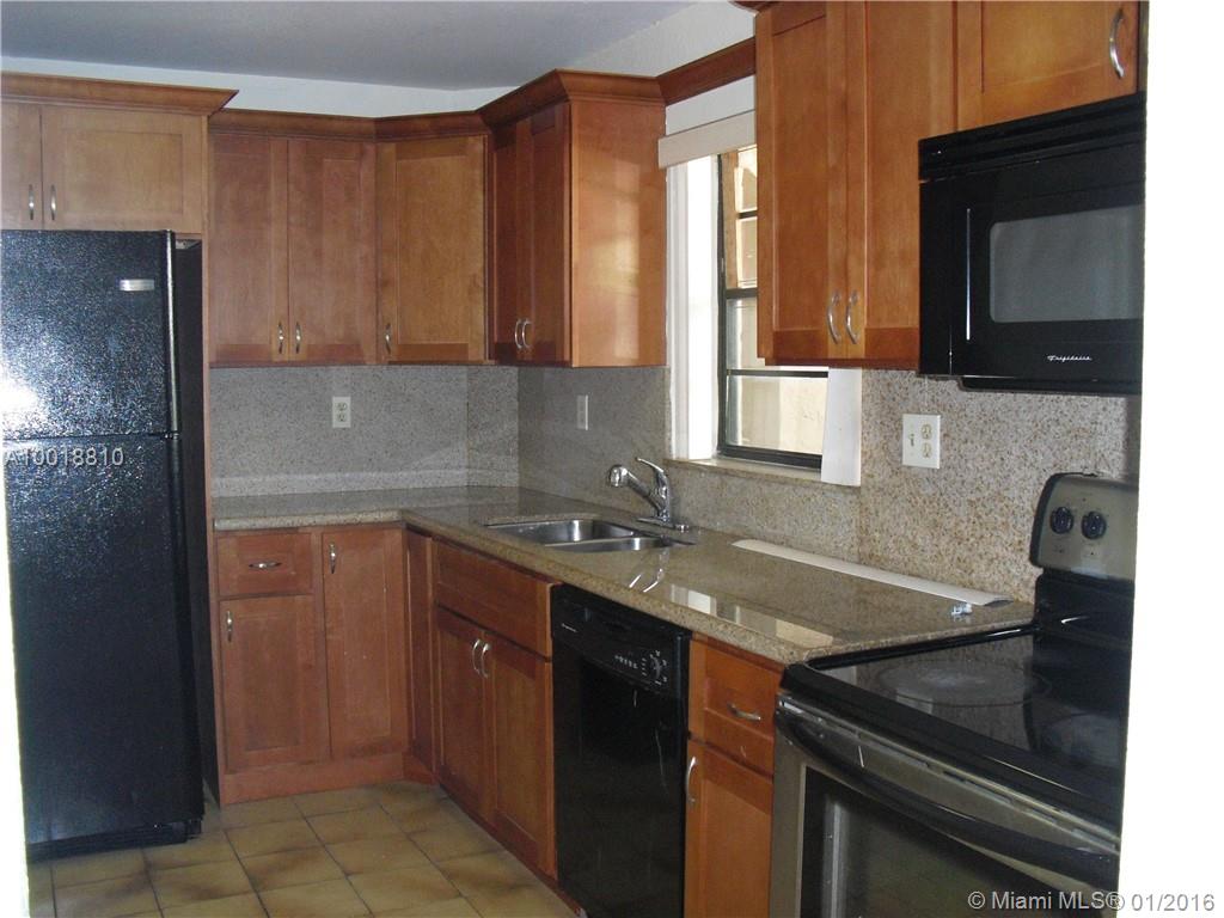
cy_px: 459
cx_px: 612
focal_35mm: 36
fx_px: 1273
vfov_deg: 39.7
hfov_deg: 51.4
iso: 400
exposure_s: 1/60
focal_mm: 6.3
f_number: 3.1
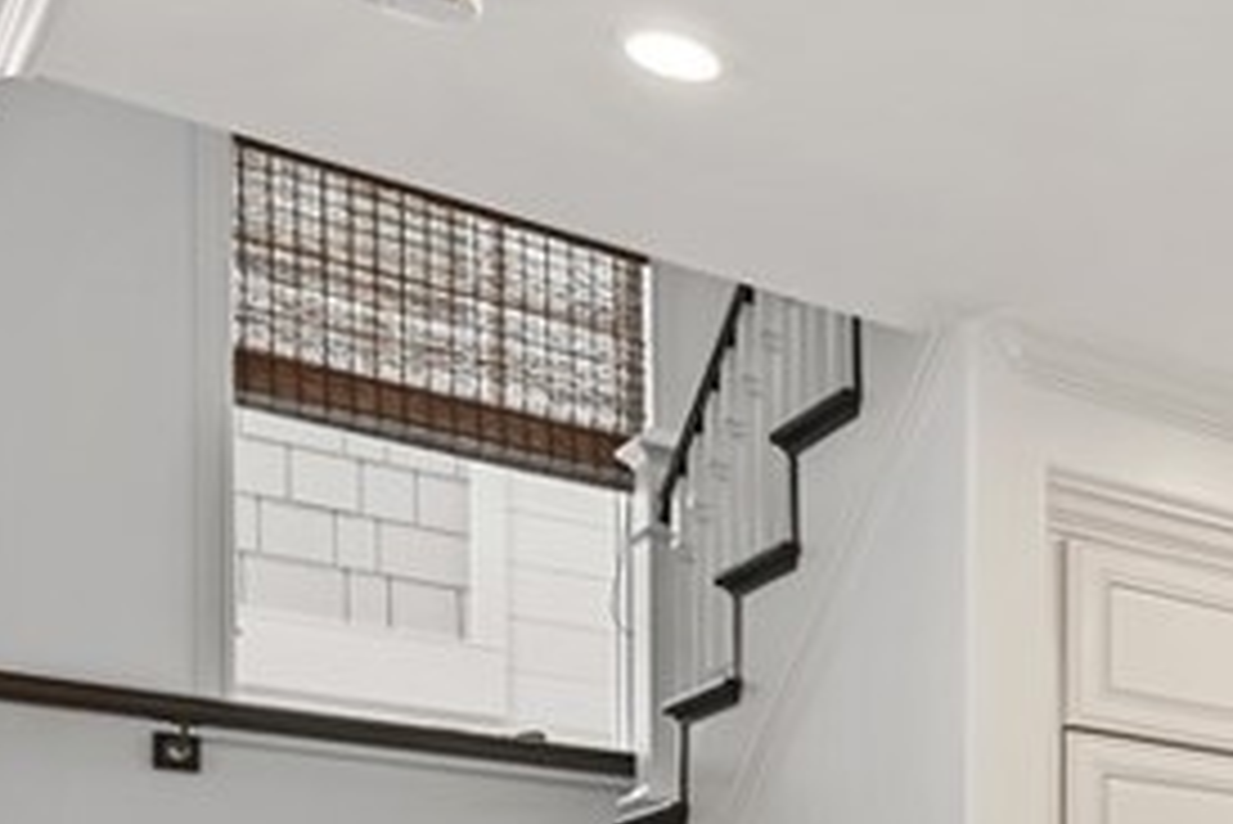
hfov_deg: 25.0
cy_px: 1155
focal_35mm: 59
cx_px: 1886
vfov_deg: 20.3
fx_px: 2034
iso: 100
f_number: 7.1
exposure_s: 1/1.67
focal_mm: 15.9
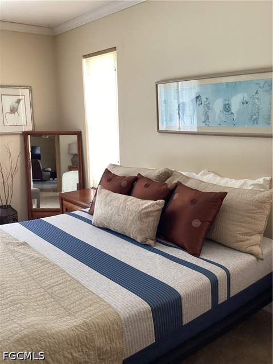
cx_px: 136
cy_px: 182
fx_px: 326
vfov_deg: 58.4
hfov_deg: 45.4
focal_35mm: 31
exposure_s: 1/60
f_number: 2.4
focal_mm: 3.3
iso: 160
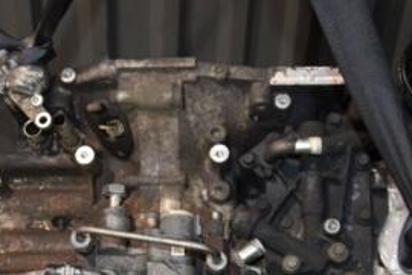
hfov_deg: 28.8
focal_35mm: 70
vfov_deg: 19.0
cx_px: 204
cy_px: 267
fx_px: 802
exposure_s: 1/60
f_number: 5
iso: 800
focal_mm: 21
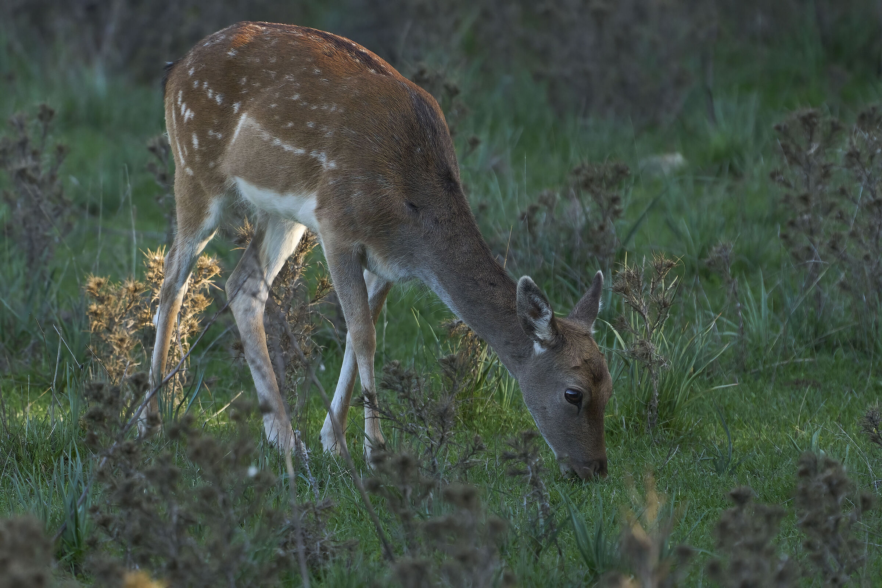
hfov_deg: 2.3
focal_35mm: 900
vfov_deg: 1.5
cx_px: 441
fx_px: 22048
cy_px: 294
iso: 2500
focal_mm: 600
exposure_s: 1/800
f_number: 7.1
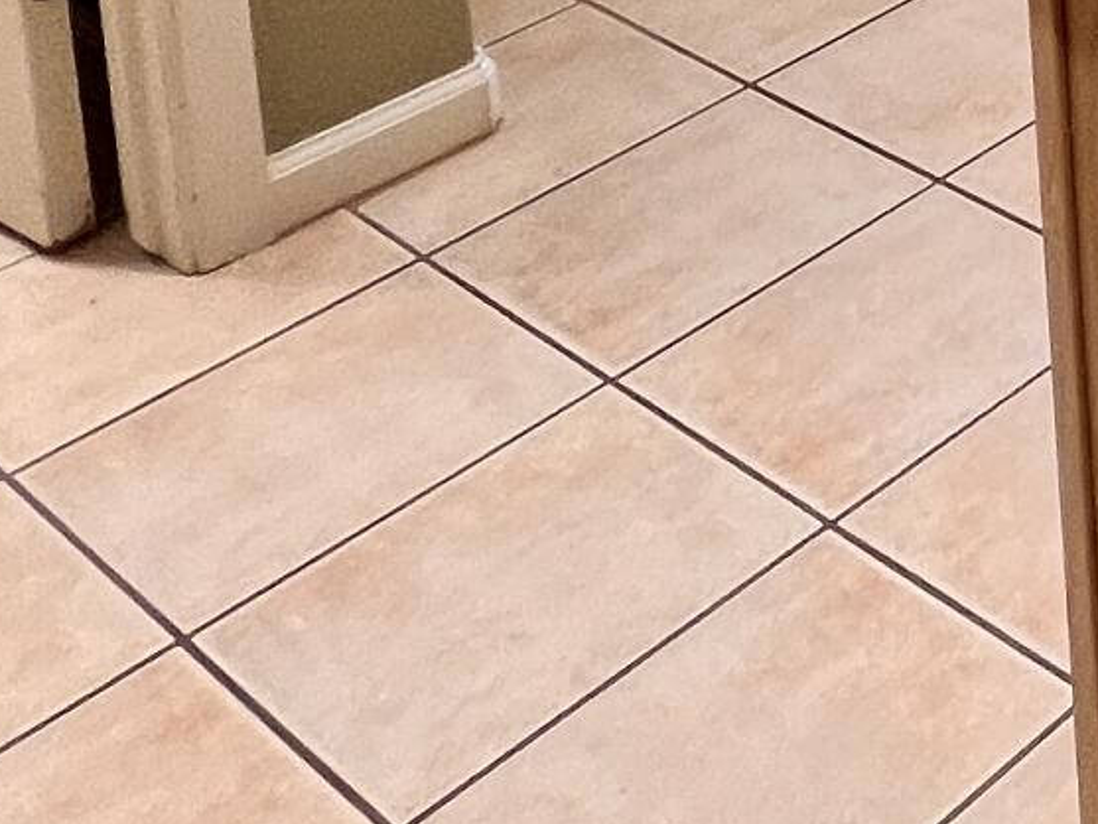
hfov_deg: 19.8
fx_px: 2221
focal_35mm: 70
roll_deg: +1.1
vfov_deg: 15.1
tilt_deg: -7.7
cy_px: -1003
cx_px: 2013
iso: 50
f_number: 1.8
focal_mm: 1.57
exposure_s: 1/120
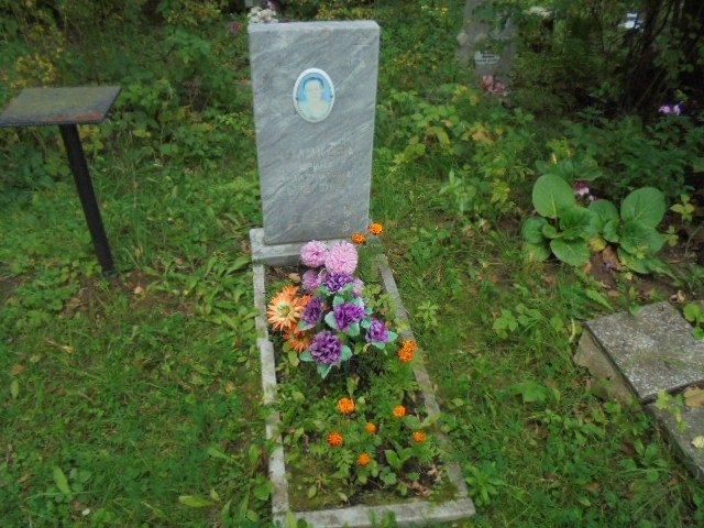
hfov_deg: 67.3
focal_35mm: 26
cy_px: 264
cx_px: 352
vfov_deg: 53.1
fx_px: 529
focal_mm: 4.6
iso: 200
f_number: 3.5
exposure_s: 1/160
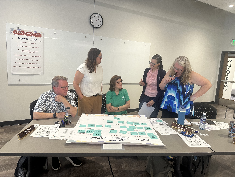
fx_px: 163
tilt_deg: -7.9
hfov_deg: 71.6
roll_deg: -3.8
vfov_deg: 56.8
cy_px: 88
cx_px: 118
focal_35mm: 24
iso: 200
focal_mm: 6.86
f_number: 1.78
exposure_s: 1/75
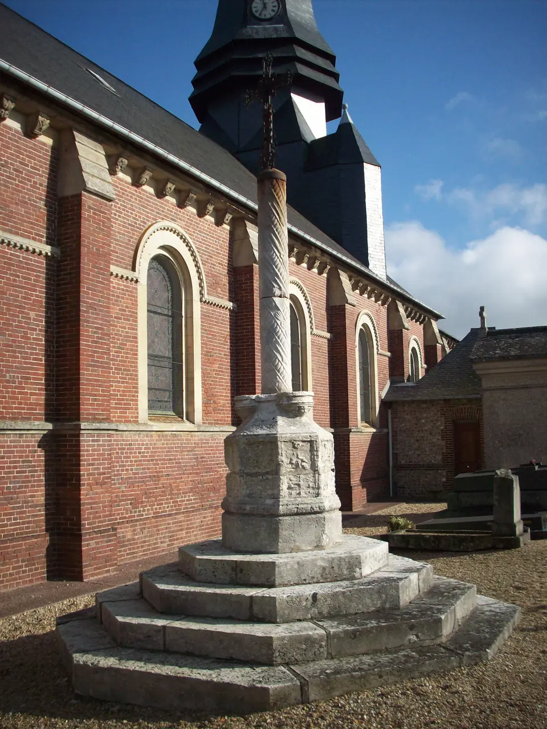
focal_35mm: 37
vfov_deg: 50.1
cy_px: 364
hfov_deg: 38.7
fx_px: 780
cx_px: 274
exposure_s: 1/407
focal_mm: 6.2
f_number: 5.6
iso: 80
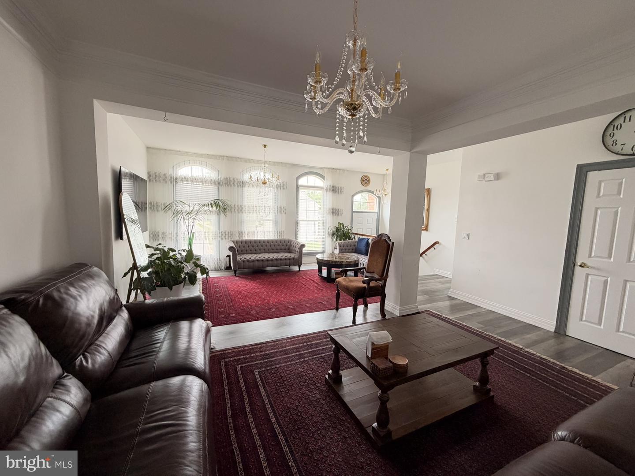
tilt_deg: -5.9
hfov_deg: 102.1
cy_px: 238
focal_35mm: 14
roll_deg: -1.8
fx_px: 257
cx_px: 318
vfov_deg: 85.7
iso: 320
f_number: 2.2
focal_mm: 2.22
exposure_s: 1/106
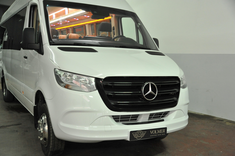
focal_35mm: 38
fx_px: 248
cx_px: 118
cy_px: 78
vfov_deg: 35.0
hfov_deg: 50.7
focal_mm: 38
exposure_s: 1/30
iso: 3200
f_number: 4.5
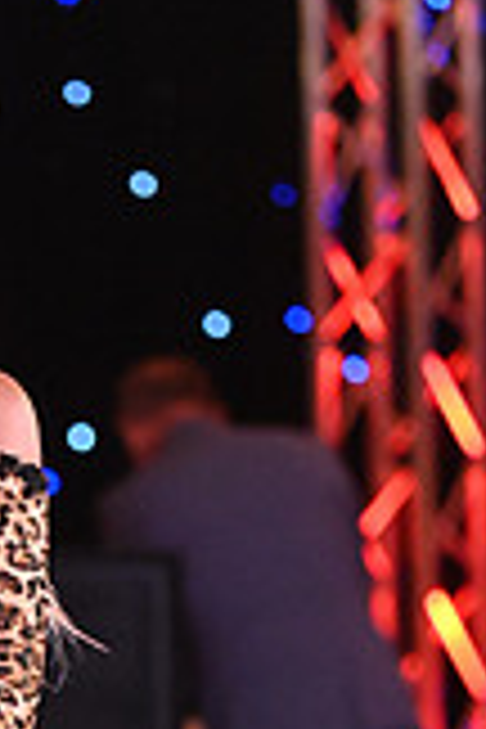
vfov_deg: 3.3
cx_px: -106
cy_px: 986
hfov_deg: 2.2
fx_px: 12716
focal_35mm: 628
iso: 5000
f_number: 4.5
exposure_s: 1/400
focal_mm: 175
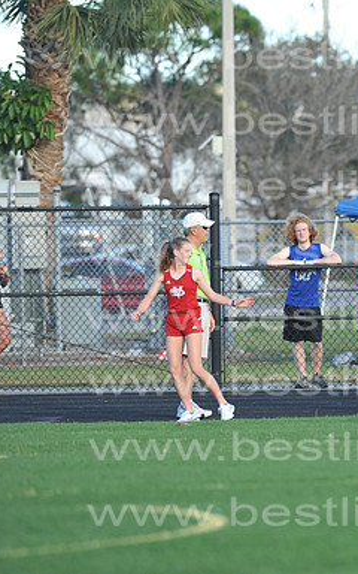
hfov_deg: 2.8
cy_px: 287
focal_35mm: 462
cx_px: 425
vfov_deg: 4.5
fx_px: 7212
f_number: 4.5
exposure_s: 1/500
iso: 320
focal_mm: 300
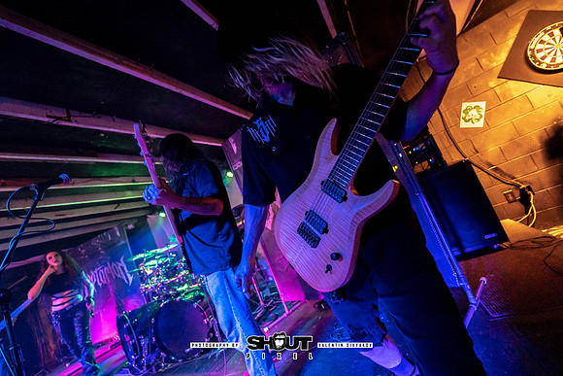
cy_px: 188
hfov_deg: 104.2
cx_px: 282
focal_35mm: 14
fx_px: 219
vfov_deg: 81.2
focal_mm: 14
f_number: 2.8
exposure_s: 1/200
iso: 3200
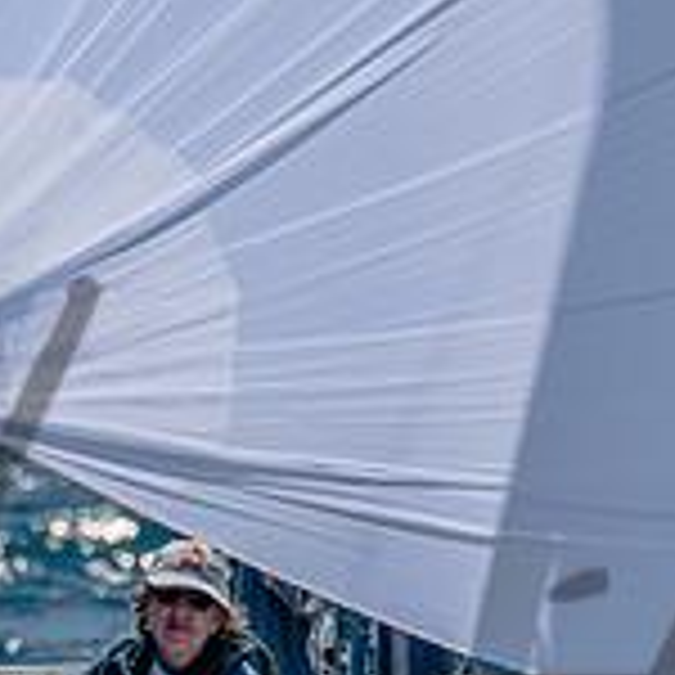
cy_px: 790
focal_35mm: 1992
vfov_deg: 0.9
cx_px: 144
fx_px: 43946
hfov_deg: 0.9
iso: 200
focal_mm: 400
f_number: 5.6
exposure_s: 1/2000
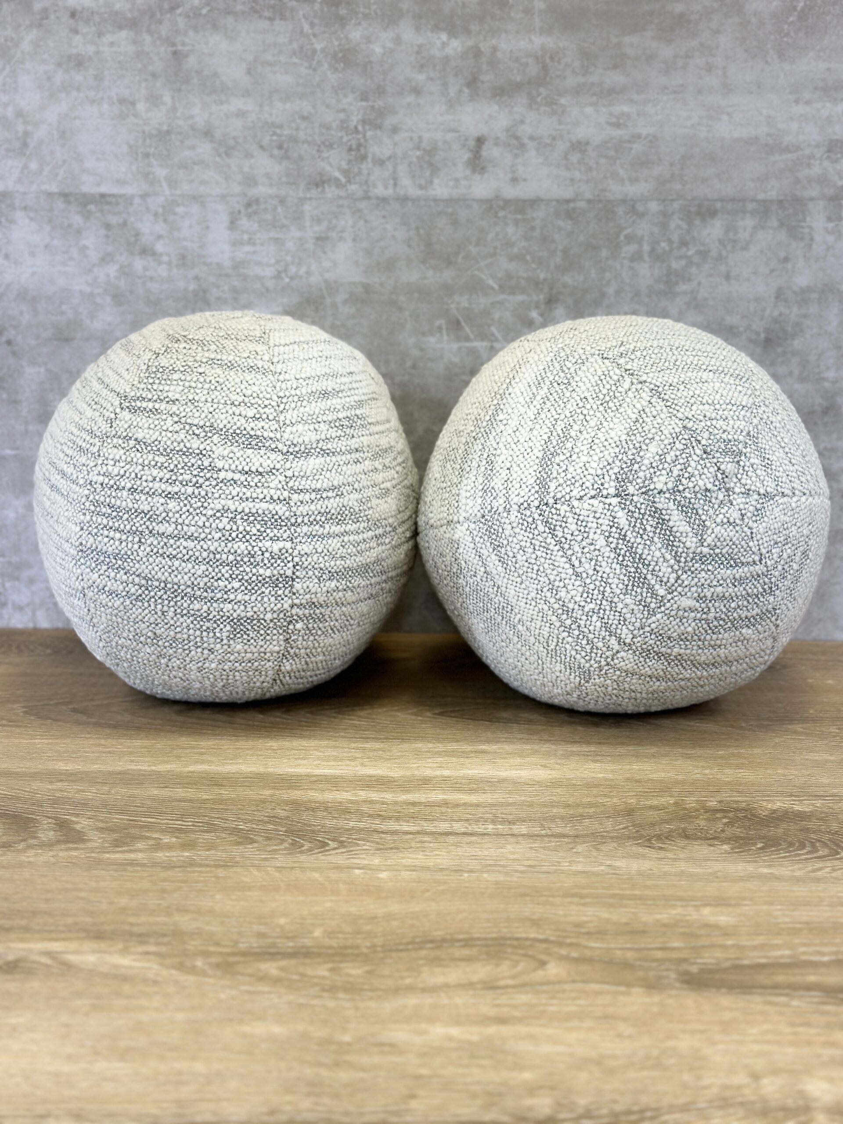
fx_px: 1559
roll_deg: -0.5
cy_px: 562
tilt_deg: -13.9
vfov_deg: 39.7
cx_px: 422
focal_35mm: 48
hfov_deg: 30.3
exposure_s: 1/148
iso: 64
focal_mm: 6.86
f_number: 1.78
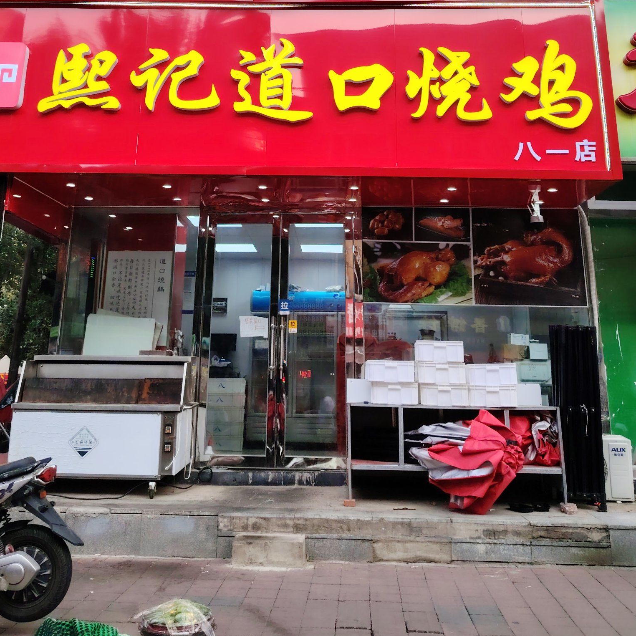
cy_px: 142
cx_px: 310
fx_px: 790
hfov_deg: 43.9
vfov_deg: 42.2
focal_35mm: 38
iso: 359
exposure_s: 1/909
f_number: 1.75
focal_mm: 5.25
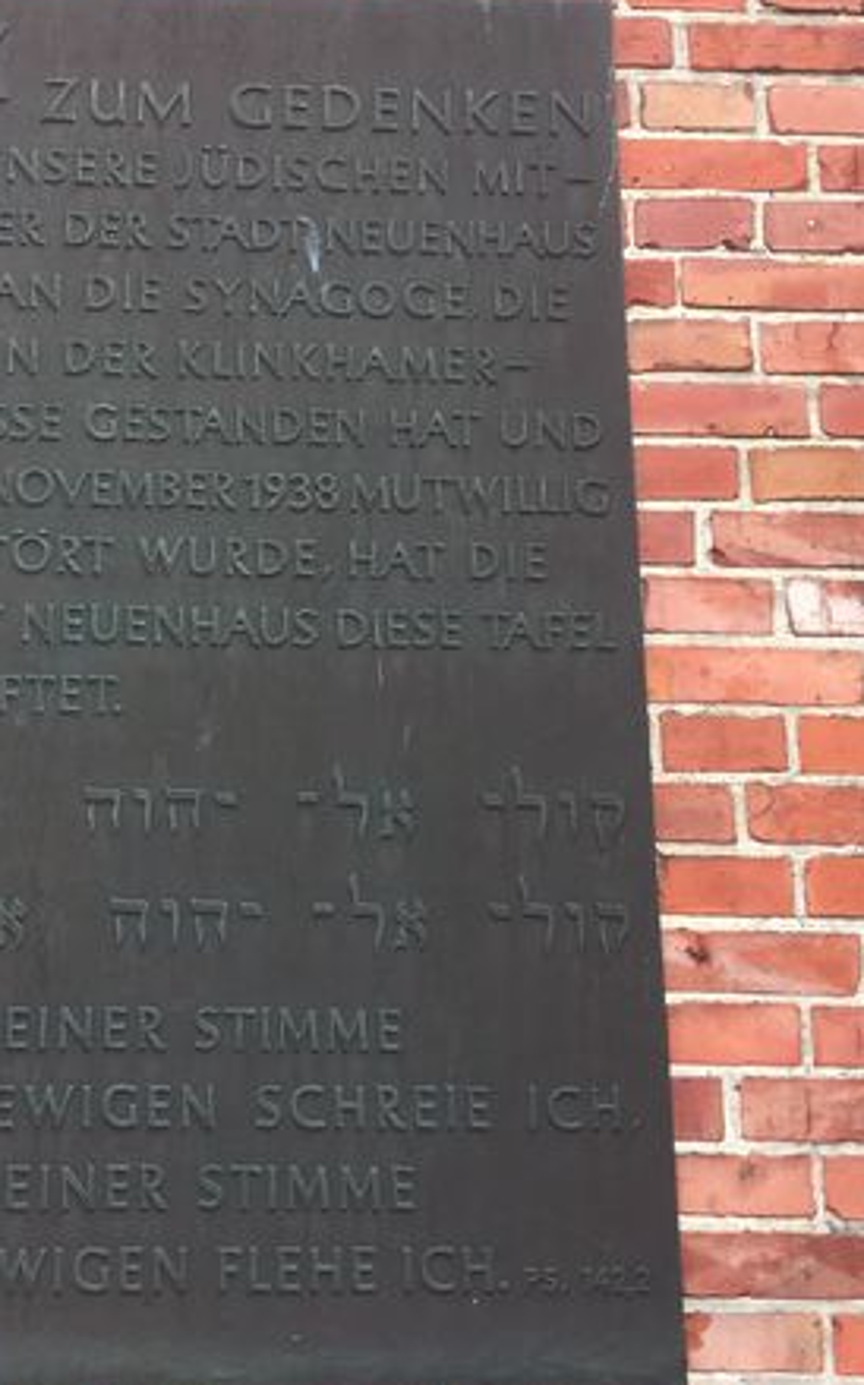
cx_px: 224
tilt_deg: +13.7
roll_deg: -0.8
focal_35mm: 42
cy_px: 663
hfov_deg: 30.1
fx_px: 1584
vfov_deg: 47.2
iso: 32
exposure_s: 1/129
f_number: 2.2
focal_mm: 4.15
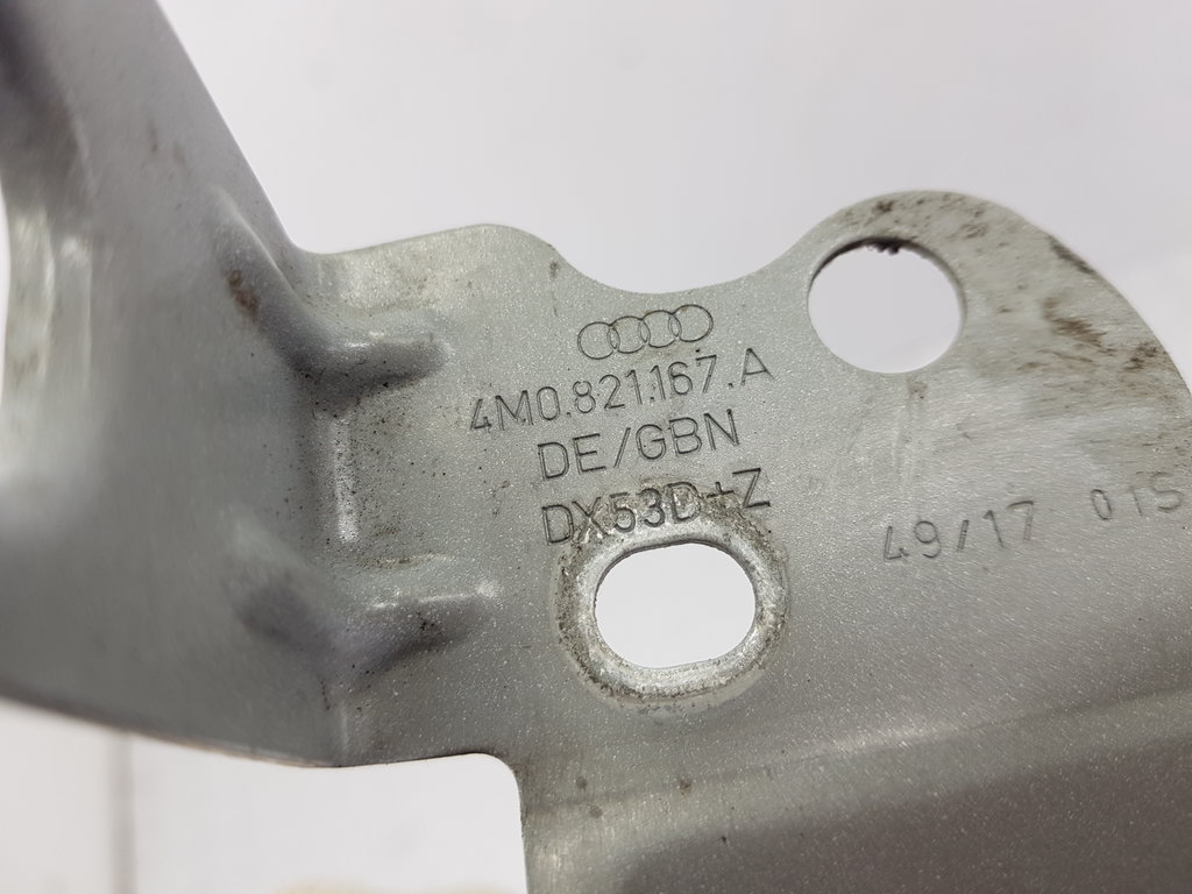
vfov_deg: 53.1
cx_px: 596
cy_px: 447
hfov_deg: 67.3
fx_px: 895
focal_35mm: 26
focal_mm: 4.2
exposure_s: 1/100
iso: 50
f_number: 1.7
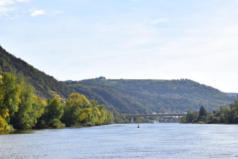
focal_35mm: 100
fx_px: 661
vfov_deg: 13.7
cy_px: 96
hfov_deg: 20.3
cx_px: 79
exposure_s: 1/500
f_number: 11
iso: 250
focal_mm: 48
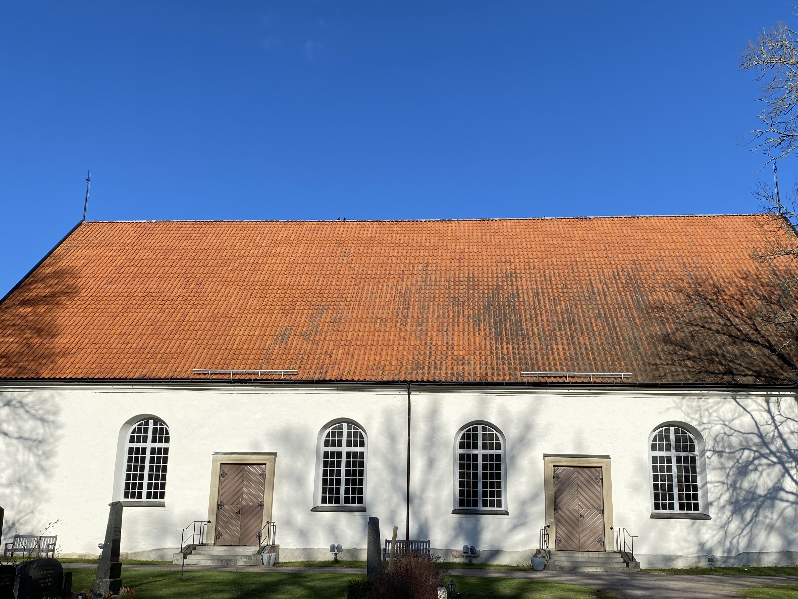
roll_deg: -1.2
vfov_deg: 42.6
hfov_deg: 55.3
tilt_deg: +11.8
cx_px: 413
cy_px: 378
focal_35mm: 33
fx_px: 761
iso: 32
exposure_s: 1/3846
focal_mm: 4.25
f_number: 1.8
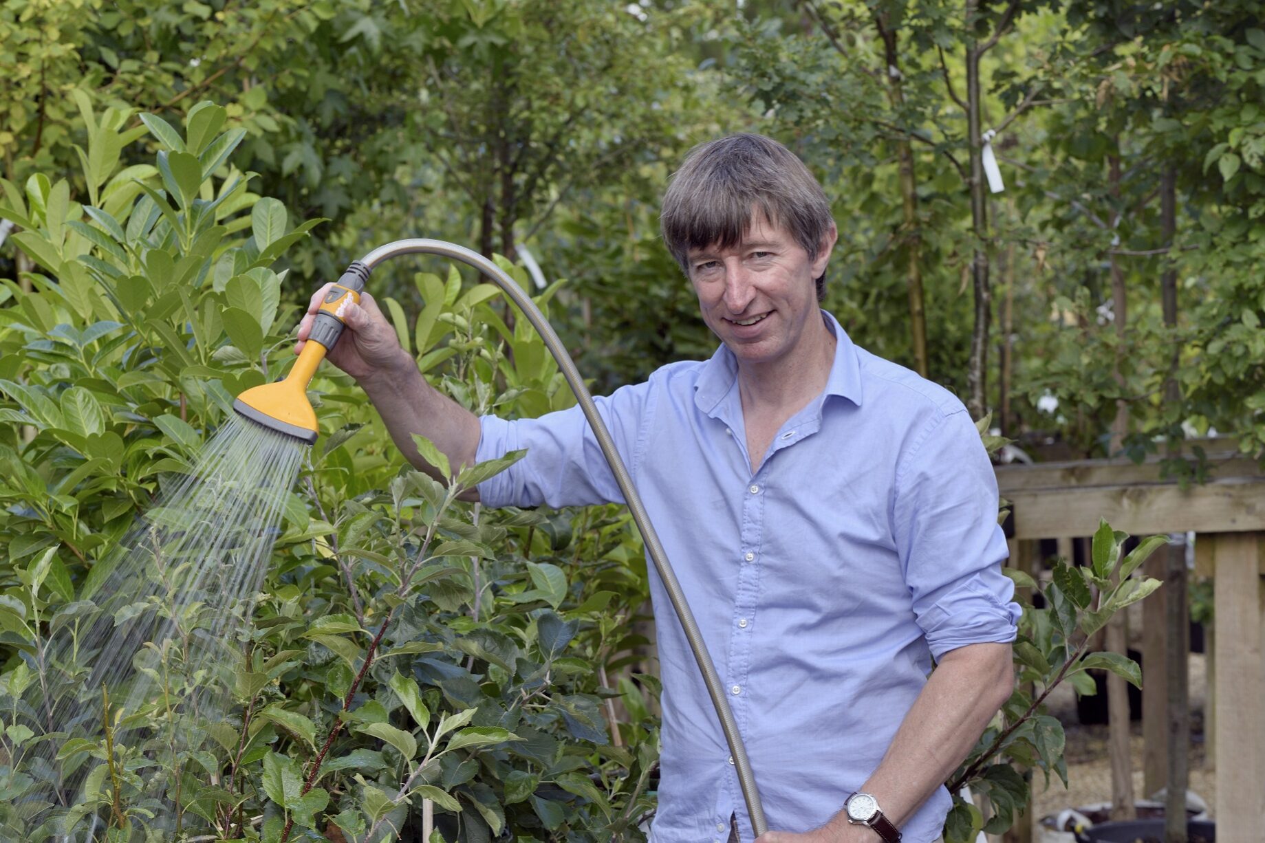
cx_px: 632
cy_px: 422
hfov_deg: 19.5
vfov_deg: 13.0
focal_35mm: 105
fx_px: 3689
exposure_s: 1/80
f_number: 8
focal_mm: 105
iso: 100
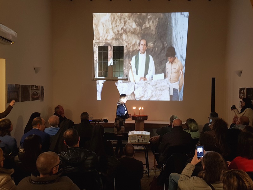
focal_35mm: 26
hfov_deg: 67.3
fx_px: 190
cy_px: 95
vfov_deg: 53.1
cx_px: 126
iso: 250
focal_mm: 4.2
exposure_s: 1/15
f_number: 1.7
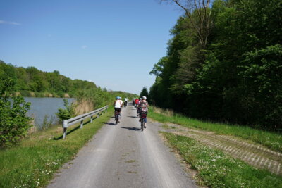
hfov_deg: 54.4
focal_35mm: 35
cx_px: 141
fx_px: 274
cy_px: 94
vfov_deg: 37.9
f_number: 4.5
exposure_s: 1/640
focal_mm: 35
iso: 100
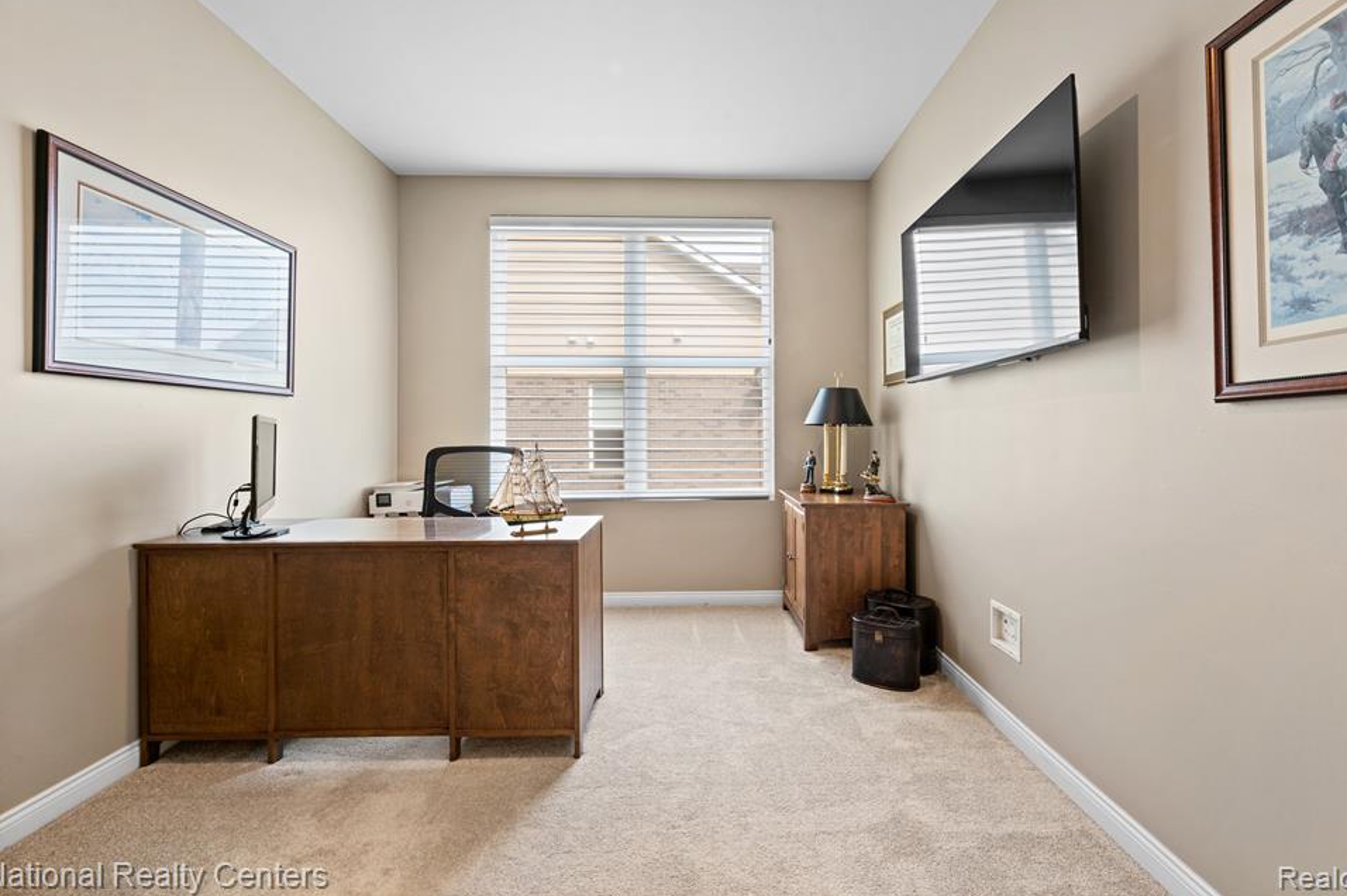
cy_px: 421
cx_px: 699
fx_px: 561
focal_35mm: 15
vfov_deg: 77.2
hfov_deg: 100.4
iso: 100
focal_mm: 14
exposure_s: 1/3
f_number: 11
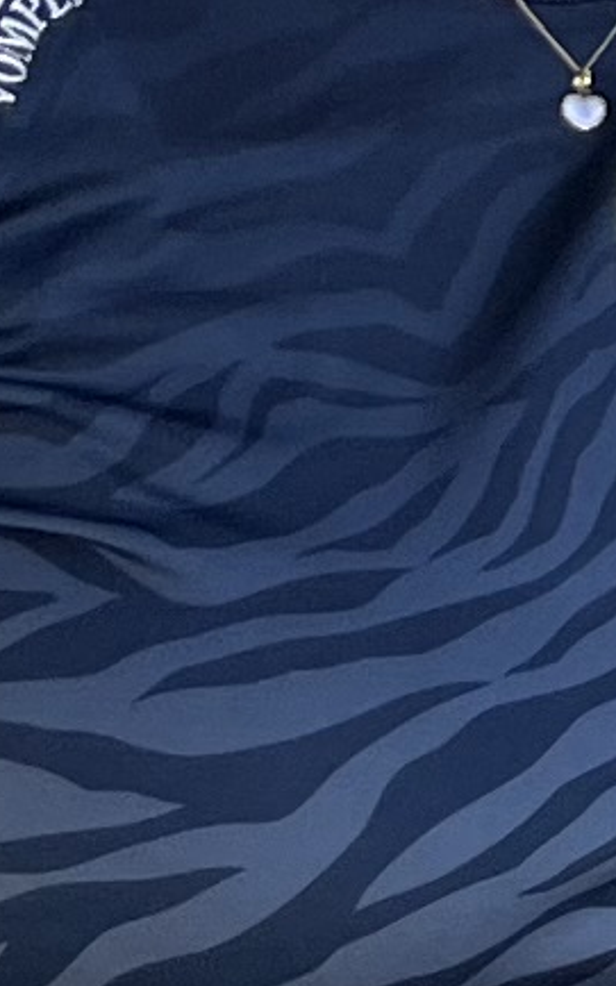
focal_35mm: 256
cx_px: 2478
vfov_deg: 7.9
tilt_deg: +1.5
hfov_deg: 4.7
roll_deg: -0.7
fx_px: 6881
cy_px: -900
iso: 32
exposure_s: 1/124
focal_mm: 5.1
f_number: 1.6
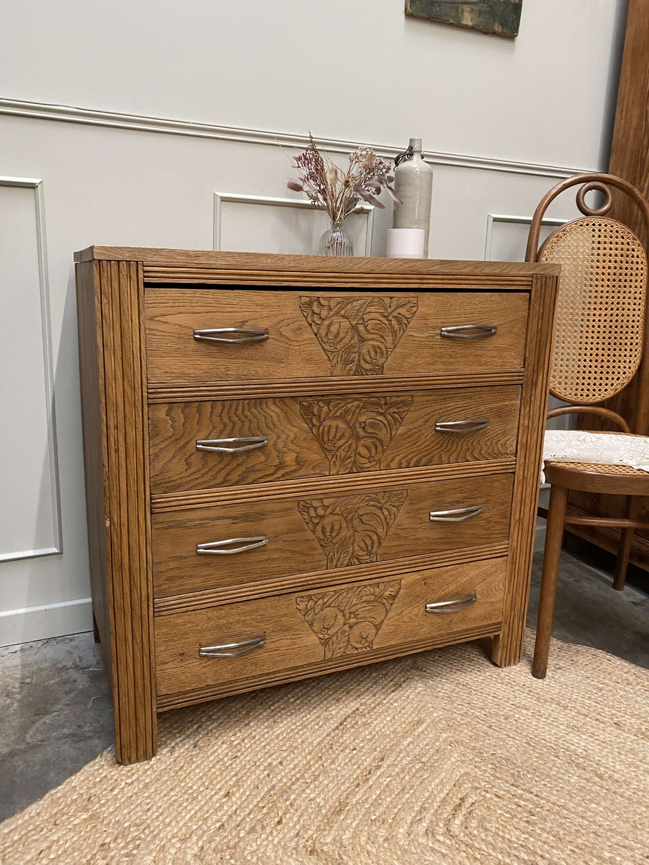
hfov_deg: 53.1
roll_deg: -0.9
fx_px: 650
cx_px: 324
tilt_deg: -12.4
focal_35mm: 26
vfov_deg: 67.3
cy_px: 432
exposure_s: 1/50
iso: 200
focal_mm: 4.25
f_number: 1.8
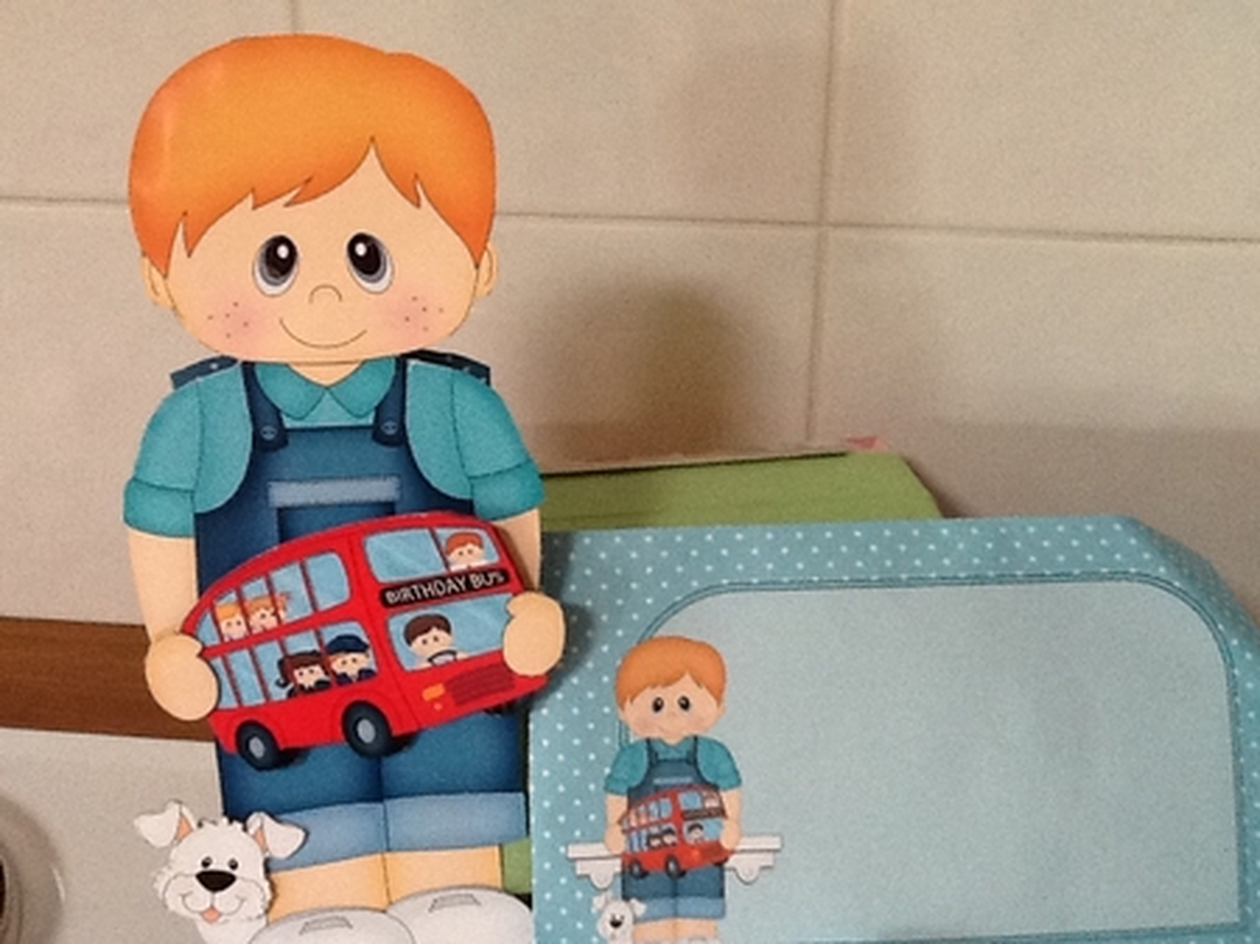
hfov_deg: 43.0
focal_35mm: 44
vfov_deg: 32.8
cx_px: 630
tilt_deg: -26.9
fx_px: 1601
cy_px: 472
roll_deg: +1.6
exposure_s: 1/30
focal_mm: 2.03
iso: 200
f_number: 2.4
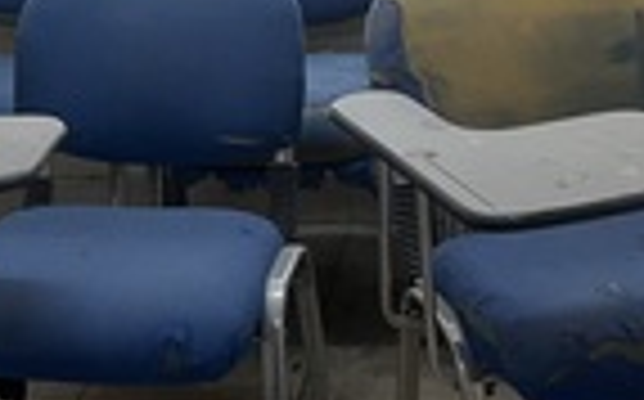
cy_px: -146
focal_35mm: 88
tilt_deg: -8.4
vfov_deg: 14.1
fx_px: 1543
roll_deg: +4.0
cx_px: 250
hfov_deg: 23.5
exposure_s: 1/50
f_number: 1.5
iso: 80
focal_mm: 5.7
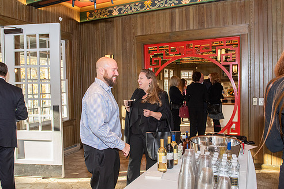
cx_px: 134
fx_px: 229
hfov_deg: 63.6
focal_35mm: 29
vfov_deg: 45.0
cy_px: 98
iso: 800
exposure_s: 1/250
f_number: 3.5
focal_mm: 24
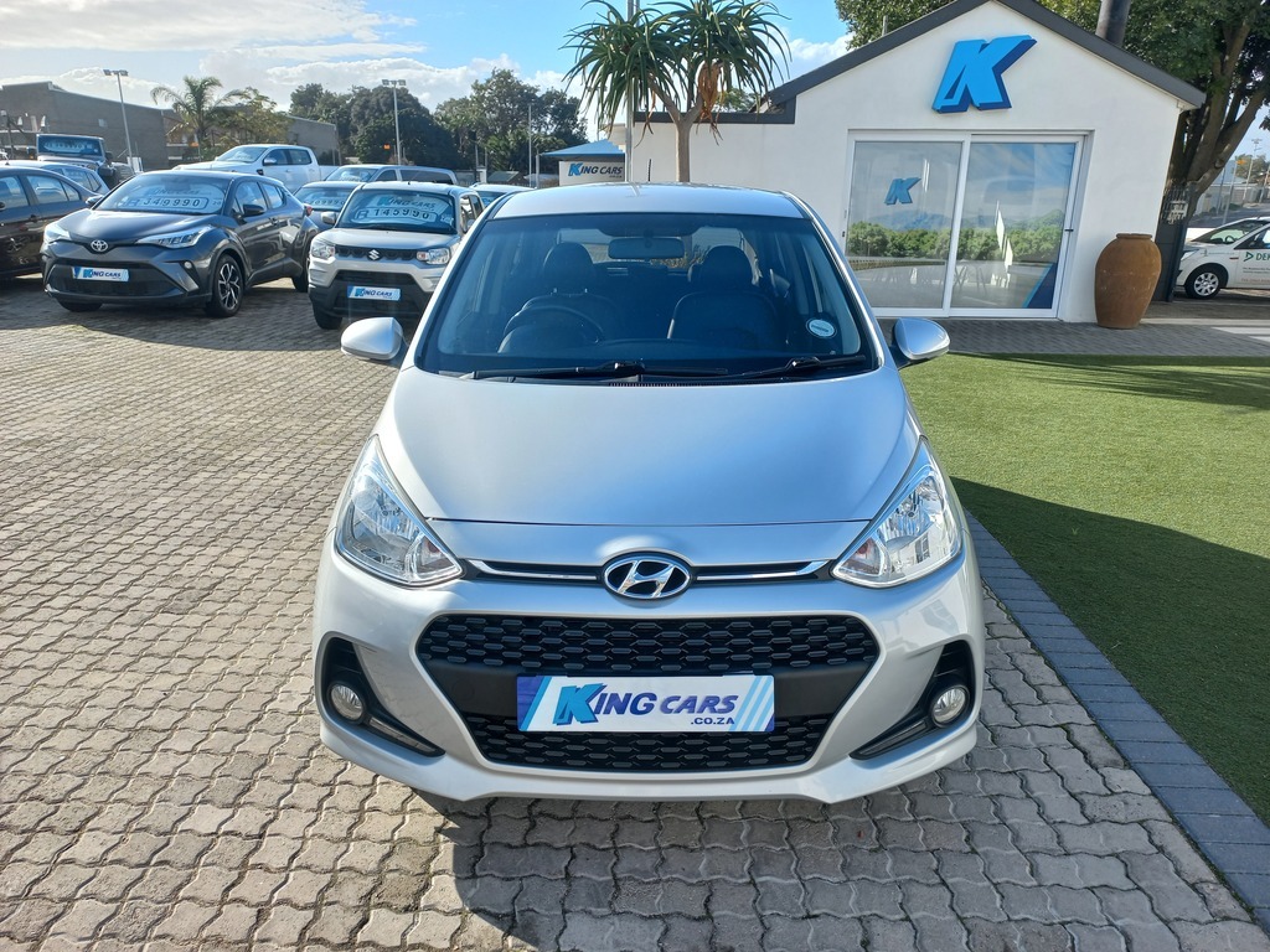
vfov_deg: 54.9
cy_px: 476
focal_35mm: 25
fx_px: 917
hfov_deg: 69.4
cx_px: 635
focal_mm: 4.6
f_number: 1.8
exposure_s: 1/331
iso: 25
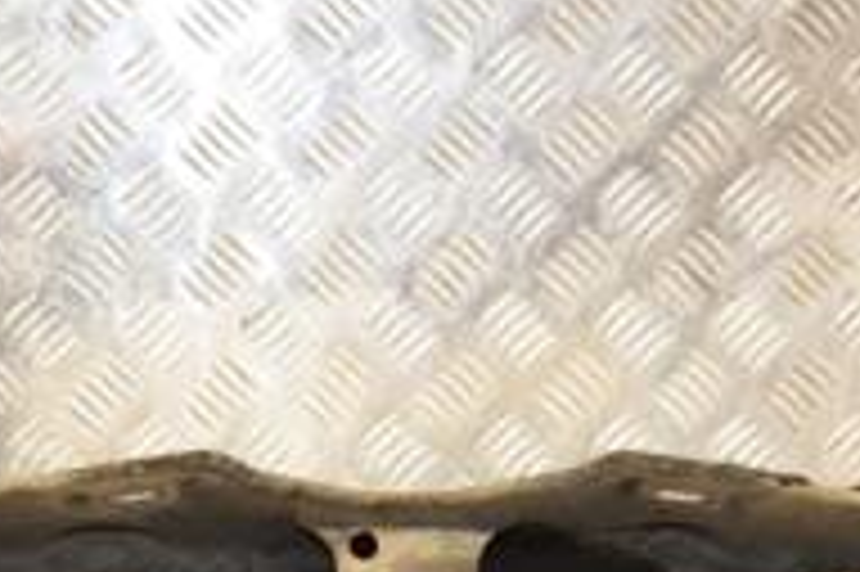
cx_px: 342
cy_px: 775
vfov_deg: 11.7
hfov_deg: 18.1
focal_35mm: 113
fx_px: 2697
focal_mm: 24
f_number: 5
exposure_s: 1/125
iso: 800
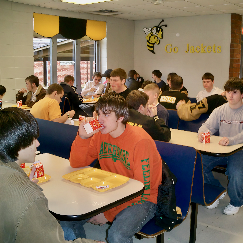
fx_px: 334
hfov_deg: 39.6
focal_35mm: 42
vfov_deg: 40.0
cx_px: 159
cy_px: 122
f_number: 4.2
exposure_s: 1/40
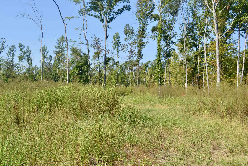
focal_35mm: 36
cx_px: 124
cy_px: 83
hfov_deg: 53.1
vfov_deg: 36.9
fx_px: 248
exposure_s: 1/200
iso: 100
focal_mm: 24
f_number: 8
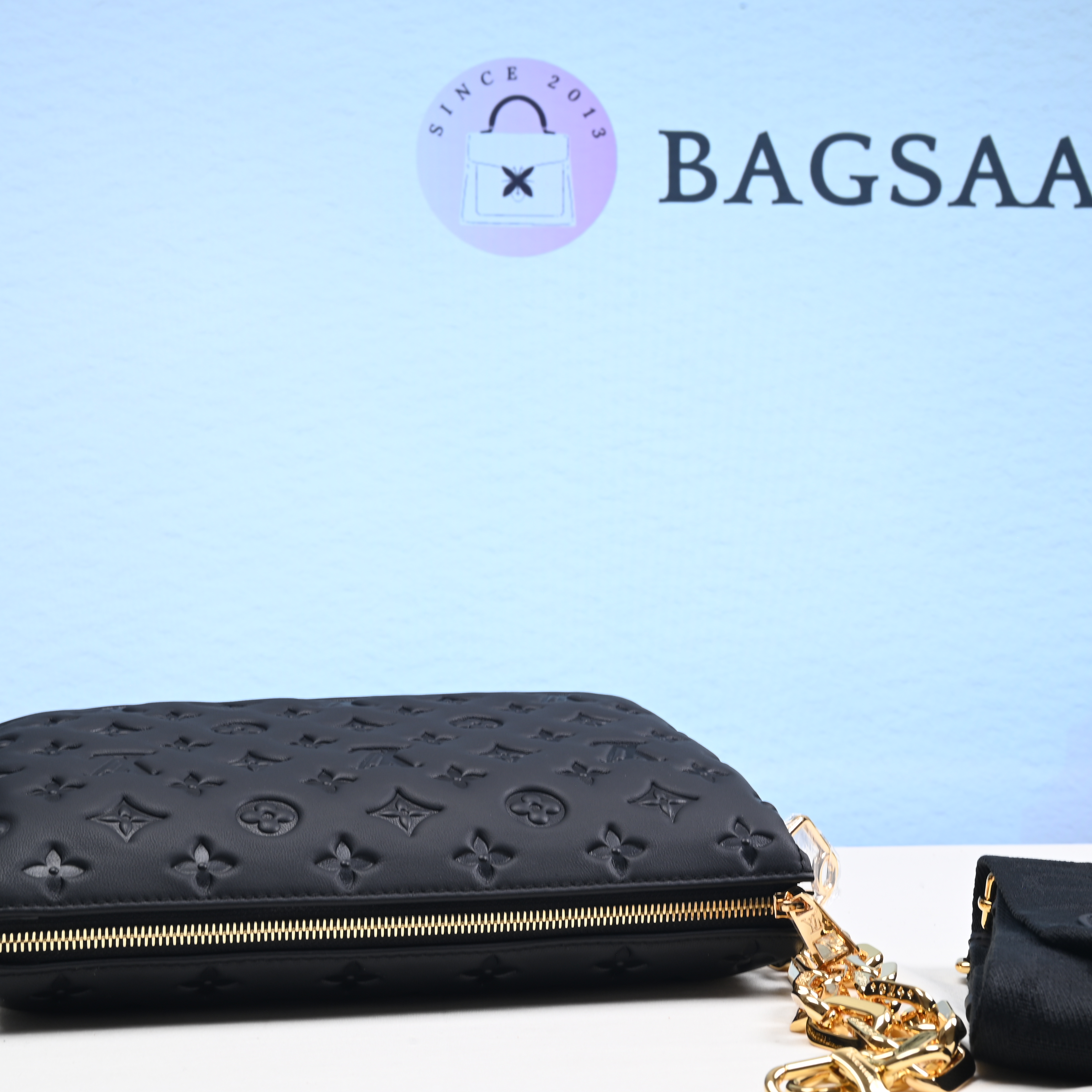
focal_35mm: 53
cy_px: 554
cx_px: 520
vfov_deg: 32.2
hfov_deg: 32.2
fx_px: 1892
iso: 100
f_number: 16
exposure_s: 1/2
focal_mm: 41
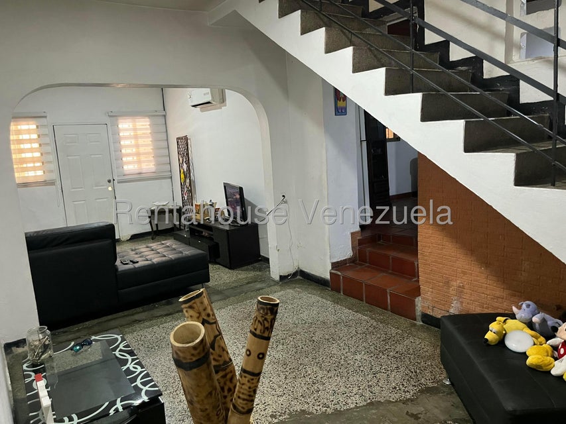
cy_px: 212
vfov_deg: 53.1
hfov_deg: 67.3
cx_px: 283
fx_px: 425
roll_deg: +4.2
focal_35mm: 26
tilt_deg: -9.1
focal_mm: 5.1
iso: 500
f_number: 1.6
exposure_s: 1/60
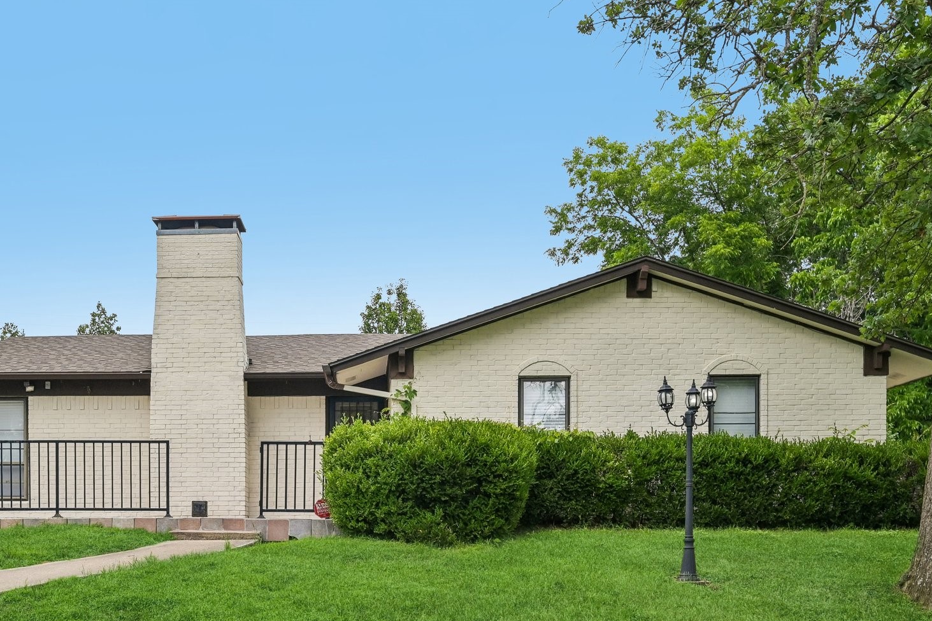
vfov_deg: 31.5
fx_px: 1087
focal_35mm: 42
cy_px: 432
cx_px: 367
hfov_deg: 46.1
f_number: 8
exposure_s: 1/640
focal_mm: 30
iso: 400
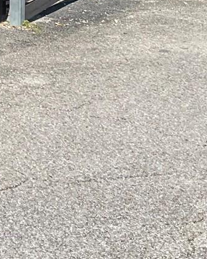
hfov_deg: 10.3
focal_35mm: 138
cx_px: -206
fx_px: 1057
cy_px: -75
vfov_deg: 13.5
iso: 16
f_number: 1.8
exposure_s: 1/1912
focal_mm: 3
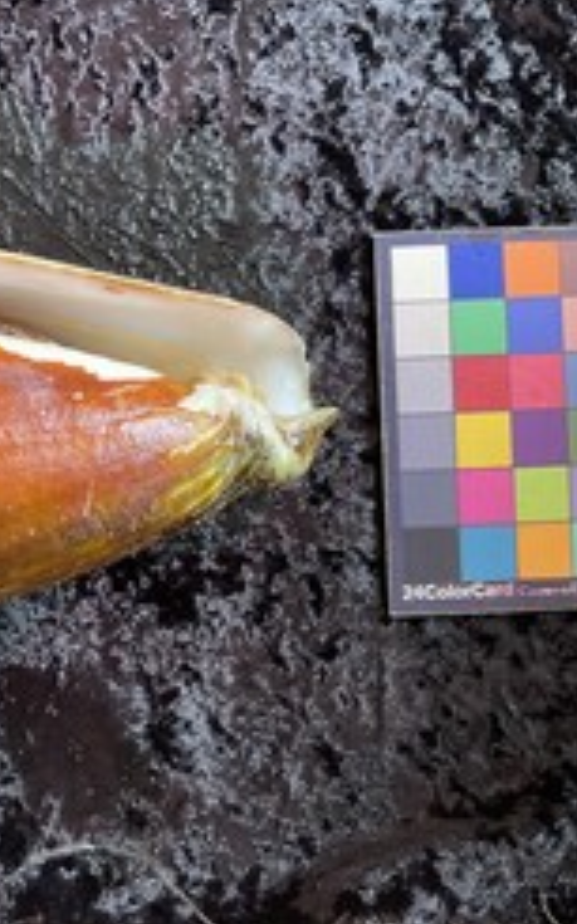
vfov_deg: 45.3
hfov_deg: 27.5
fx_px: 1108
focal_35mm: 44
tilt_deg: -88.9
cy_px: 458
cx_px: 0
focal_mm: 3
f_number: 1.8
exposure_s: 1/60
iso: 40
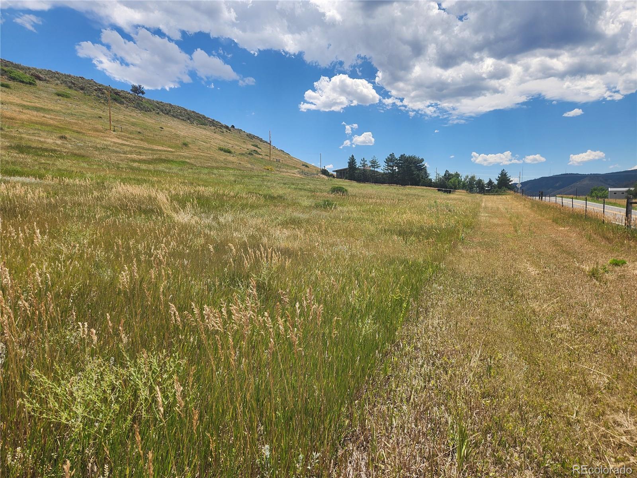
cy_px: 239
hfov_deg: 73.9
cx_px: 318
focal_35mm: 23
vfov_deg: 58.9
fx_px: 423
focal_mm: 5.4
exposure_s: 1/1962
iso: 20
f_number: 1.8
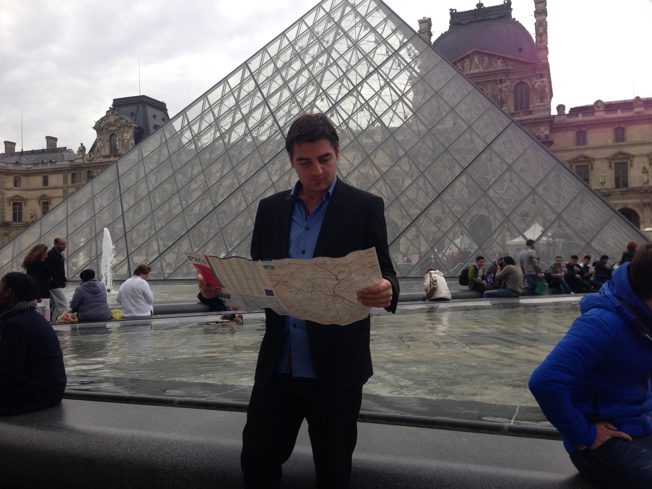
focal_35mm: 33
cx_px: 326
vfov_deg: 42.9
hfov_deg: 55.4
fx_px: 622
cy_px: 244
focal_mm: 4.12
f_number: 2.4
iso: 50
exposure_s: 1/993
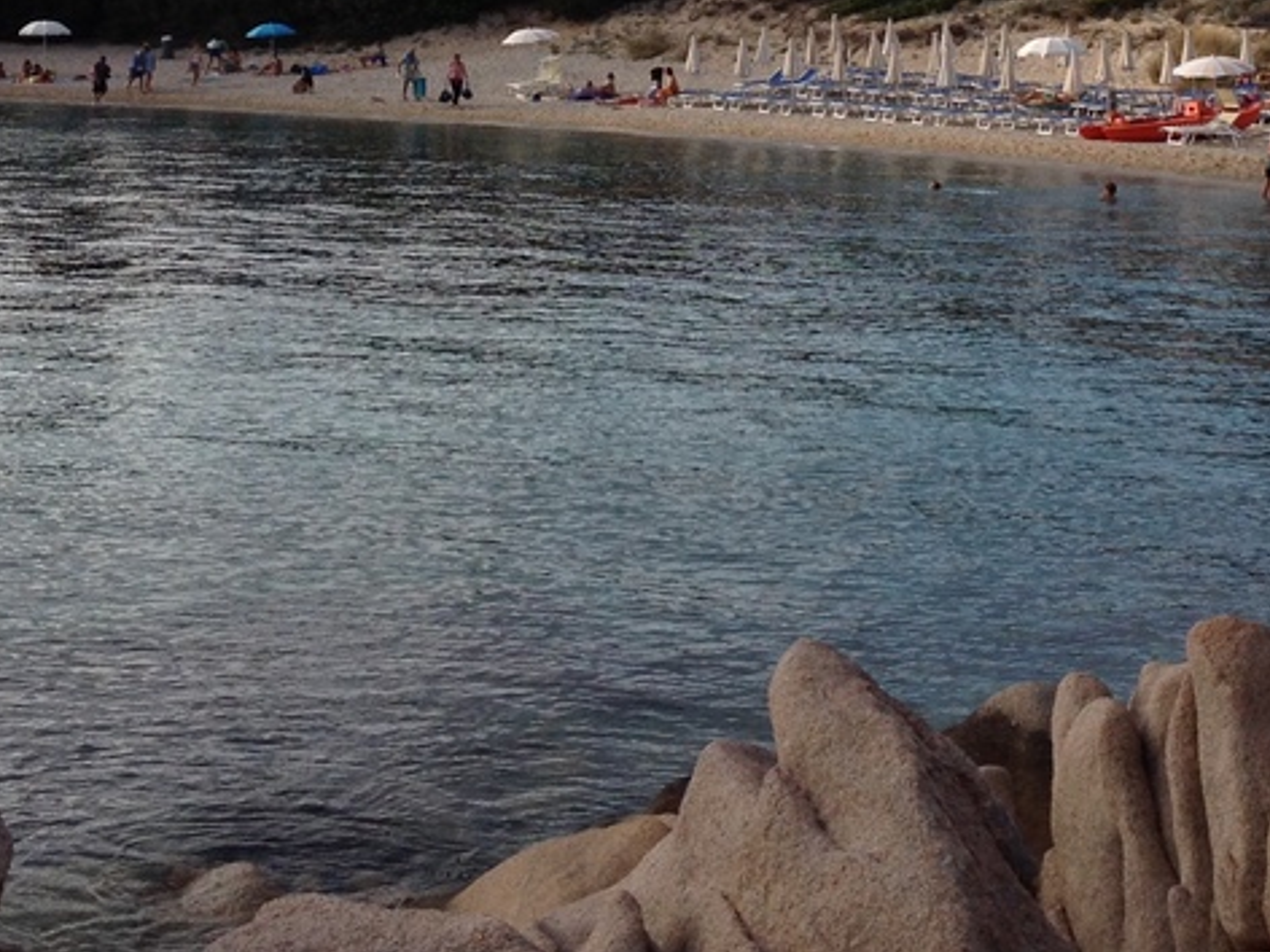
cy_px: -73
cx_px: 764
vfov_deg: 16.2
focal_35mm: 89
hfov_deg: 22.0
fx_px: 3265
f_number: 2.4
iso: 50
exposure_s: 1/1783
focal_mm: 4.28
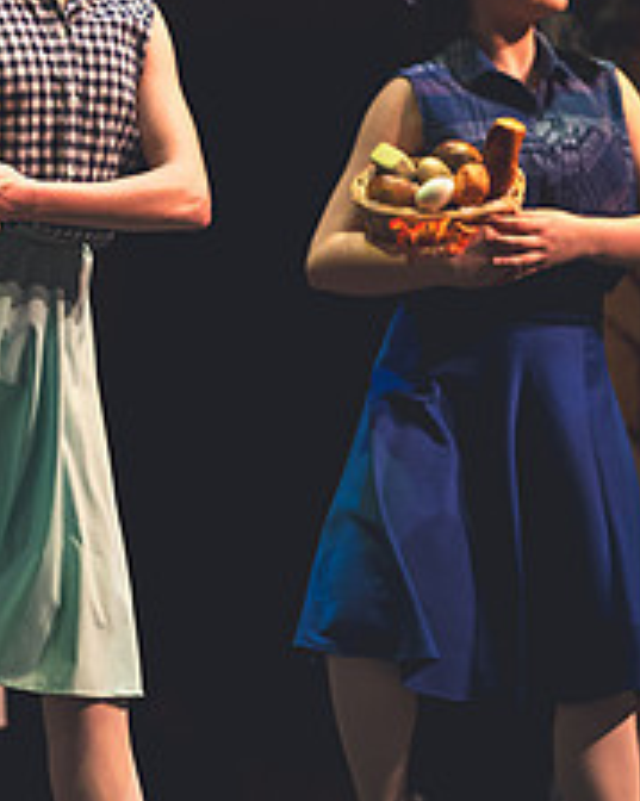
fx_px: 7037
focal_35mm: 297
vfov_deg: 6.5
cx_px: 29
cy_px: 320
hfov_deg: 5.2
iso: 1800
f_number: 2.8
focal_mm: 122
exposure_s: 1/250
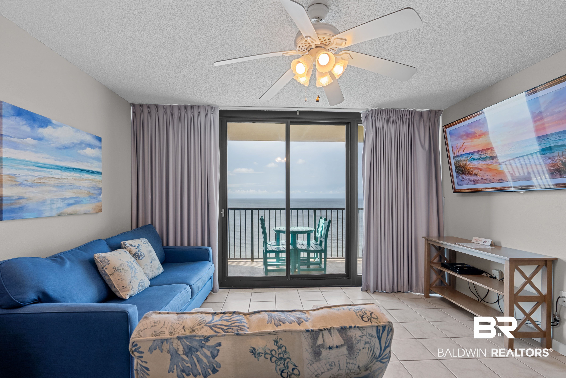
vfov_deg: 73.8
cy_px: 189
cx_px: 283
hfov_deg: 96.7
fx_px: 252
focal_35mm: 16
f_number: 9
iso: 640
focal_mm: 16
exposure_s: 1/15
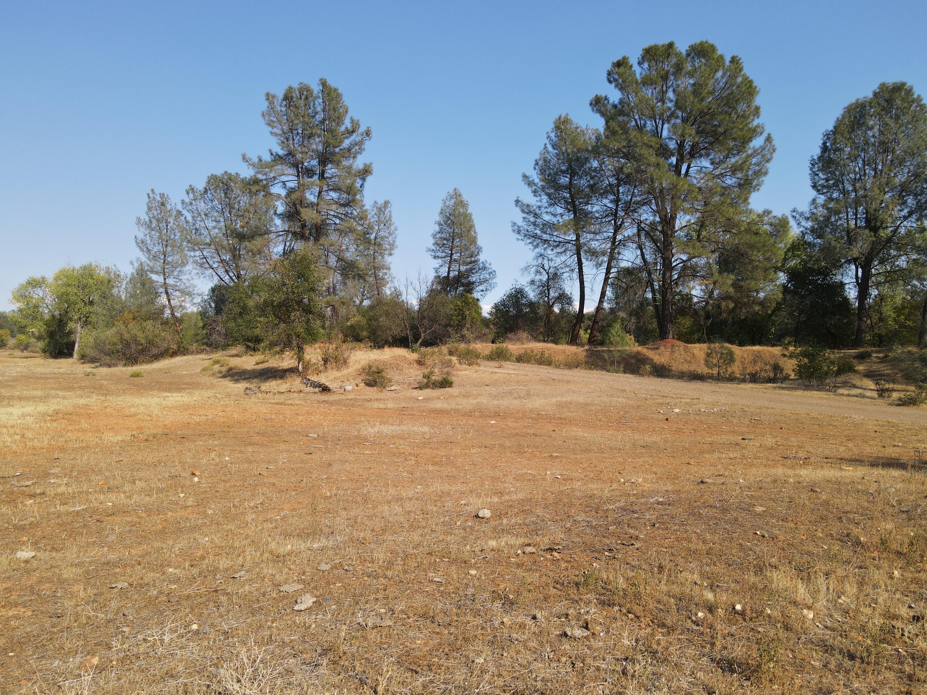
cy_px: 348
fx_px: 643
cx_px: 464
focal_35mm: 24
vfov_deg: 56.8
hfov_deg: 71.6
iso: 110
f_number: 2.8
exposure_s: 1/640
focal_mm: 4.5
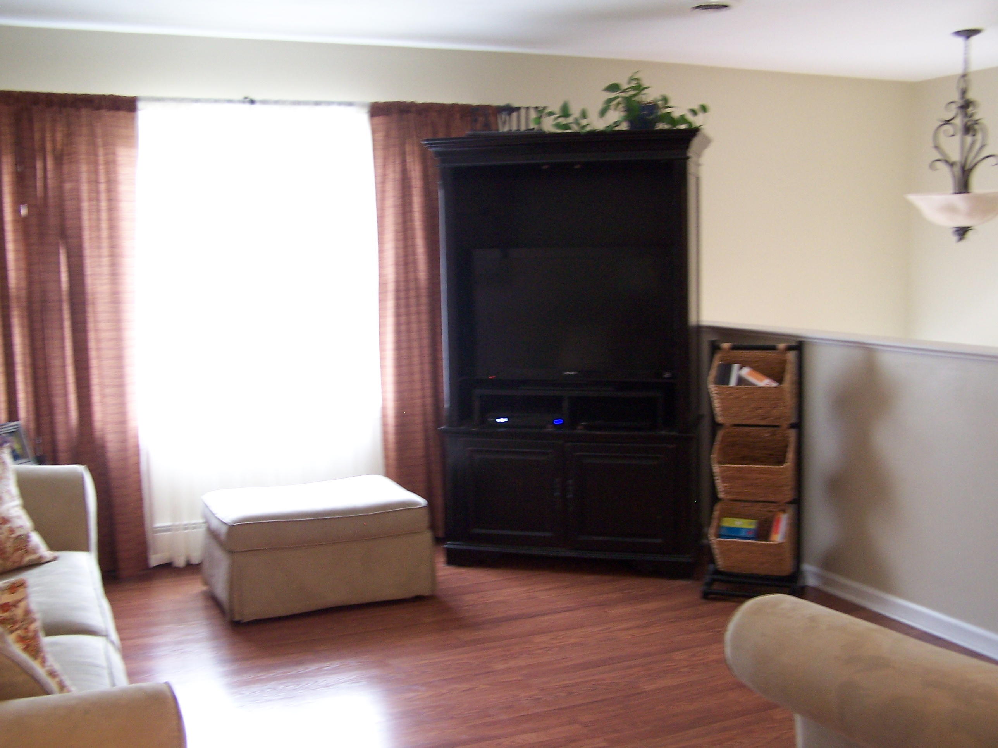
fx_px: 1096
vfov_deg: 37.7
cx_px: 499
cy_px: 374
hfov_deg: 49.0
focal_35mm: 38
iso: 140
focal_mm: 6.3
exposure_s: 1/8
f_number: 2.8
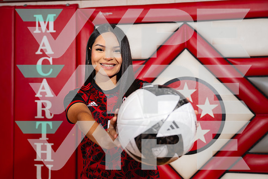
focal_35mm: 42
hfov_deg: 46.4
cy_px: 90
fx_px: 313
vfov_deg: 31.9
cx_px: 134
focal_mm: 42
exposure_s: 1/250
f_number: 4
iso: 1000
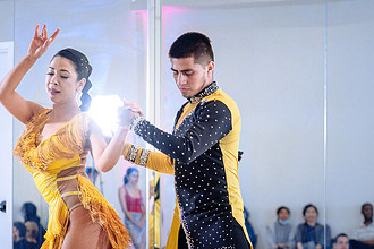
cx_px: 191
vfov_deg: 11.3
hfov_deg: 16.9
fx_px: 1257
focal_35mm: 121
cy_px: 195
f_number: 2.8
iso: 1600
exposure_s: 1/250
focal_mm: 65
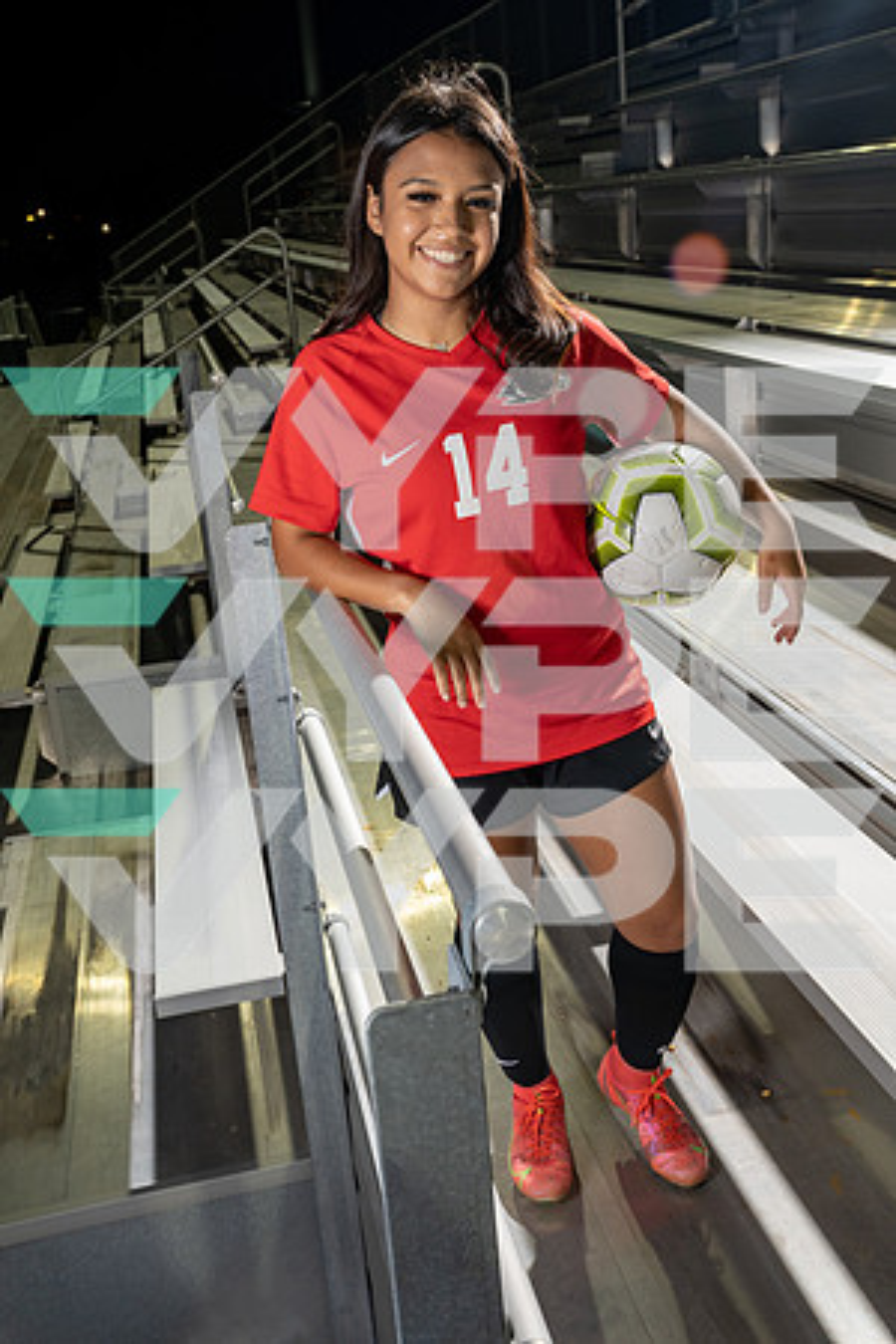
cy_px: 672
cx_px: 448
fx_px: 1456
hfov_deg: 34.2
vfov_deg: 49.6
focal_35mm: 39
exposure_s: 1/250
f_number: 8
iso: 800
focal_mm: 39
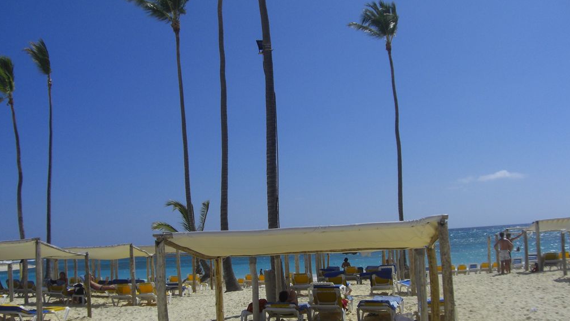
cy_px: 186
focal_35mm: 42
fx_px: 635
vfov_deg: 28.3
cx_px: 286
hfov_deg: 48.3
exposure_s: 1/400
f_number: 8
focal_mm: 6.2
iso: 64
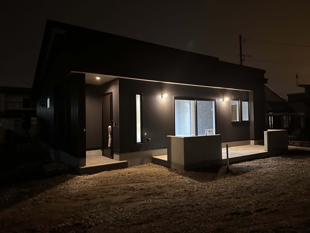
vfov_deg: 56.8
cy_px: 116
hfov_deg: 71.6
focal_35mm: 24
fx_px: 215
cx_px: 155
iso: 1250
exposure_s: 1/25
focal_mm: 6.86
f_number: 1.78
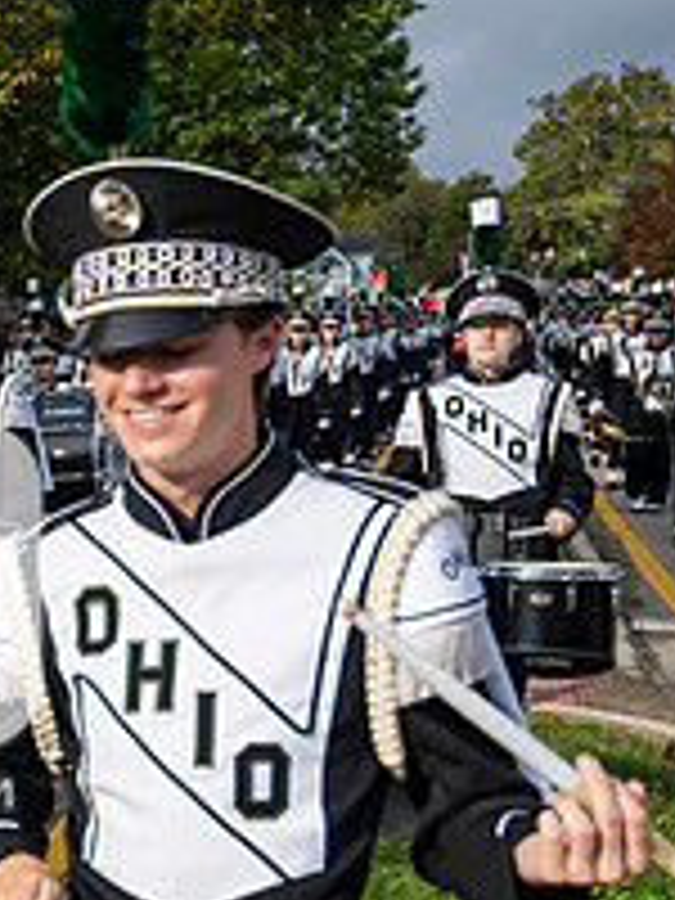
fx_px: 1846
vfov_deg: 27.2
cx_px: -297
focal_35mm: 71
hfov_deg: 18.6
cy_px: 632
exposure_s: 1/1600
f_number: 4
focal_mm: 25.5
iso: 125
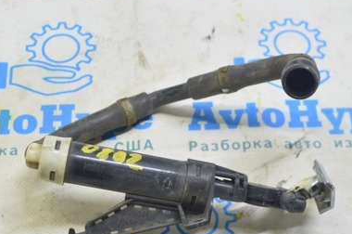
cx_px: 175
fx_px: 839
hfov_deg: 23.7
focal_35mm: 86
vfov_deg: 15.8
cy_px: 126
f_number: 5.6
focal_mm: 34
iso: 400
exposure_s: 1/20
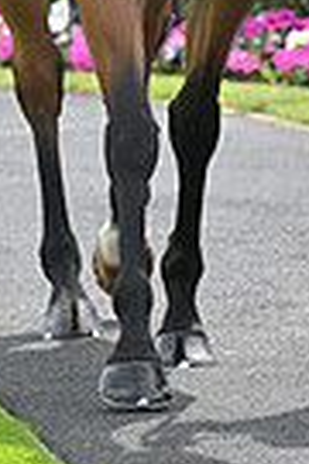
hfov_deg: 2.1
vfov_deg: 3.1
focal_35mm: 665
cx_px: 240
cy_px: -268
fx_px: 8561
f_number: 5.6
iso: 400
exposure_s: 1/640
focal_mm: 200
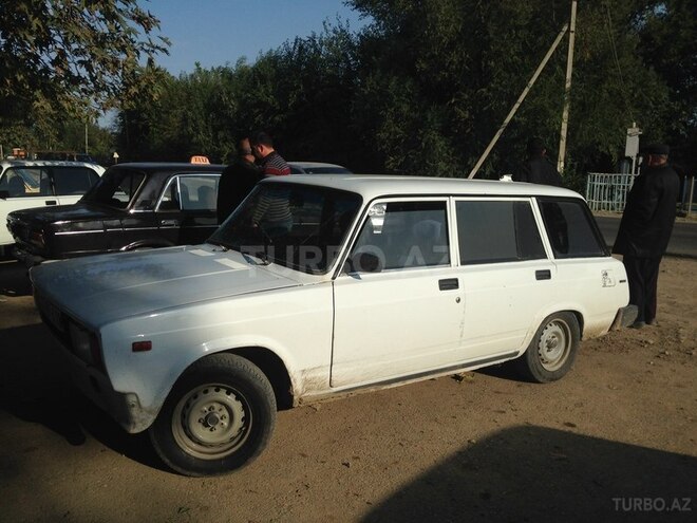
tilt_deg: -9.9
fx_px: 664
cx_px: 348
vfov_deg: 42.9
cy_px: 262
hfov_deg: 55.4
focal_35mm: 33
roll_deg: +0.8
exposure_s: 1/3390
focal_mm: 4.12
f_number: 2.4
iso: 50
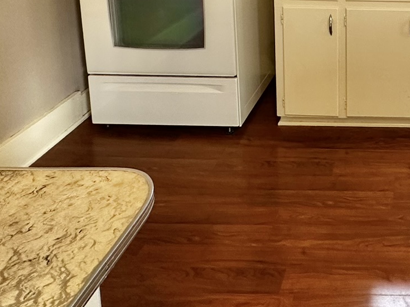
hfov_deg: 41.2
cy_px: -77
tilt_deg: -7.9
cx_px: 417
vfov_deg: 30.3
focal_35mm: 39
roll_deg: -0.7
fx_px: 462
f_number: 2.2
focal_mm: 2.22
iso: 200
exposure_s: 1/120
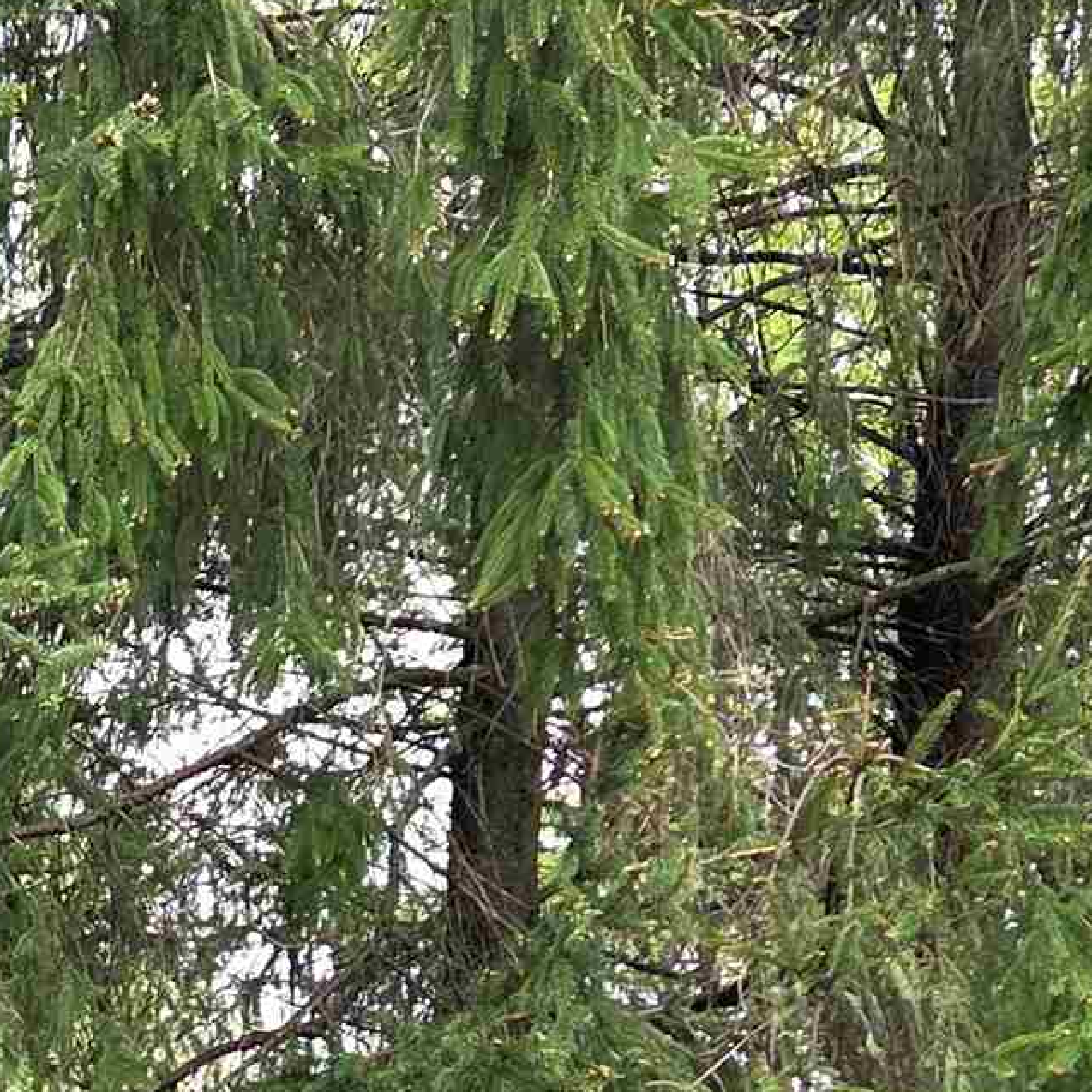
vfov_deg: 15.7
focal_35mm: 98
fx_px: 3498
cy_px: 1819
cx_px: -374
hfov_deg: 16.6
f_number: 1.8
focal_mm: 5.4
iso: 100
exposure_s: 1/180
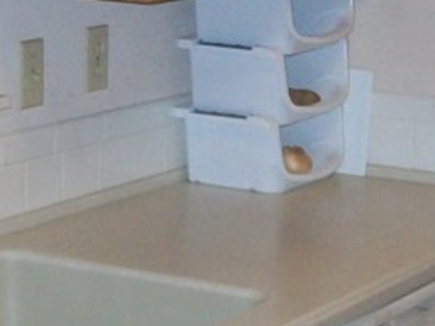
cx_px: 105
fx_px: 1709
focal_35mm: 136
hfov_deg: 14.4
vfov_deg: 10.9
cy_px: 146
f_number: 2.7
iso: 160
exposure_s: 1/60
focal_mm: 6.1
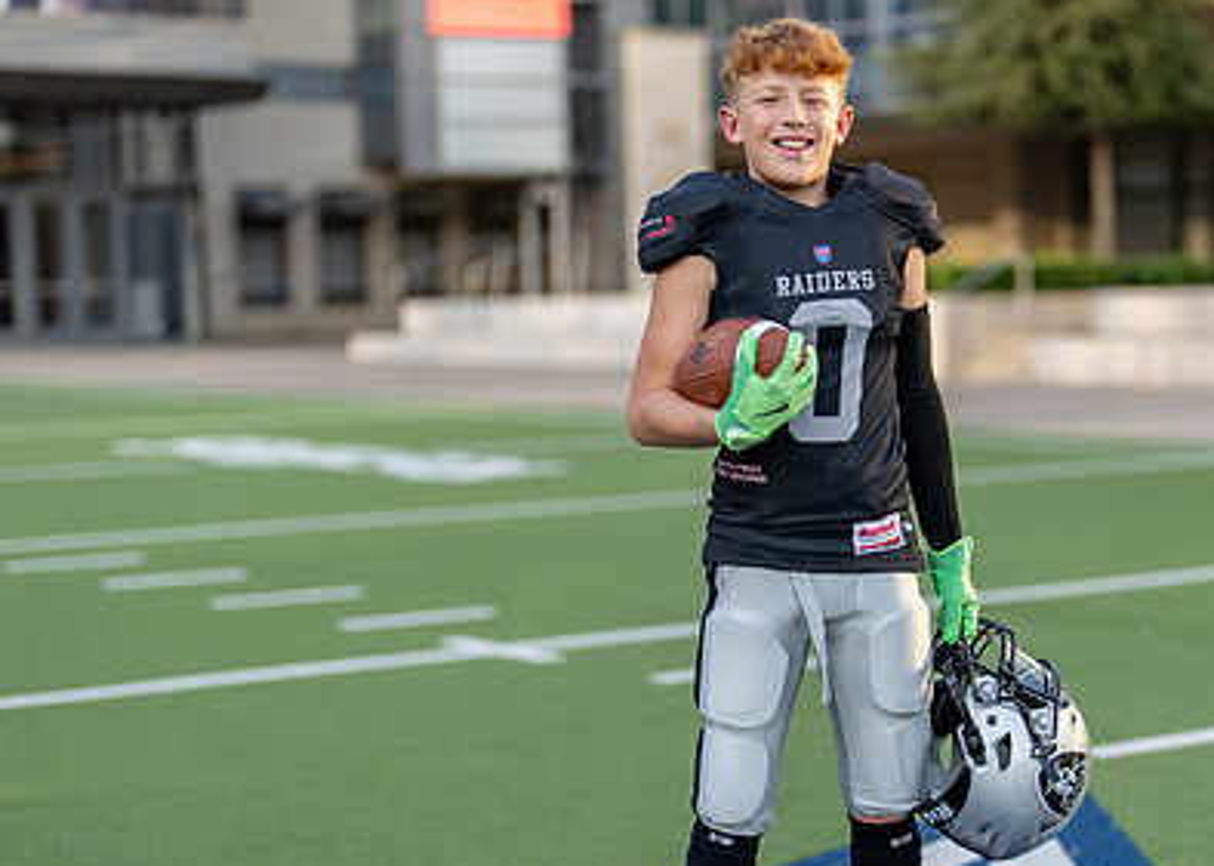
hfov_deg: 23.0
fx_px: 2964
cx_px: 856
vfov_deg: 16.6
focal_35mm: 86
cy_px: 623
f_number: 1.2
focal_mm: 50
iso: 100
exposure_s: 1/2000
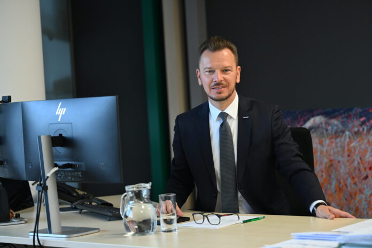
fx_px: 899
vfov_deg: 15.7
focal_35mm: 87
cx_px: 186
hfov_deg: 23.4
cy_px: 124
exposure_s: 1/500
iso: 2500
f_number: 2.8
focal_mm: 87
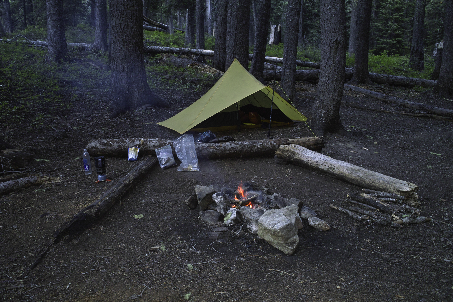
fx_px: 352
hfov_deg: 65.5
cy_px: 151
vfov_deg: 46.4
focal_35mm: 28
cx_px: 226
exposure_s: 1/30
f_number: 4
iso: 100
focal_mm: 16.6
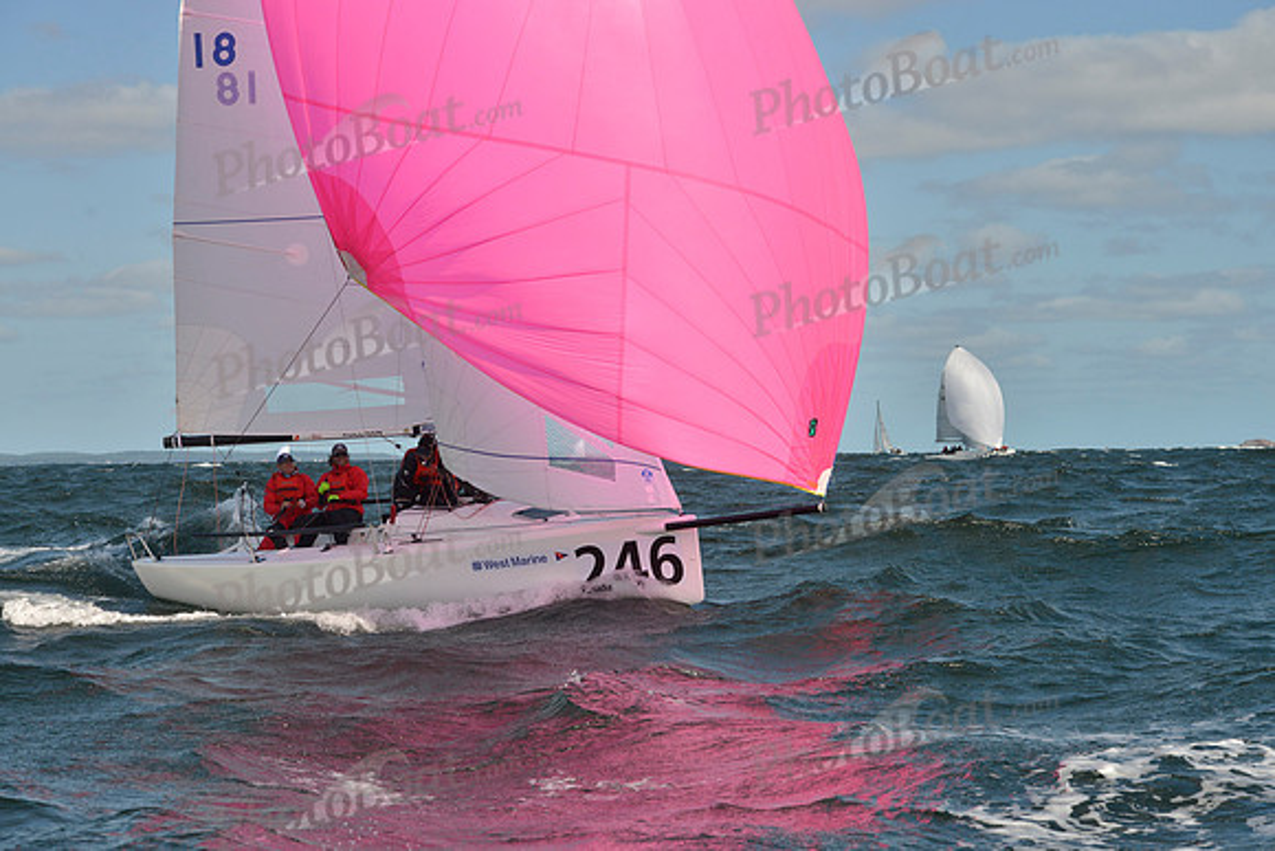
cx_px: 638
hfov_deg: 28.8
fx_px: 2480
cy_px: 426
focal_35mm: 70
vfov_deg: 19.5
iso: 400
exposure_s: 1/1600
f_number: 10
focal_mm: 70
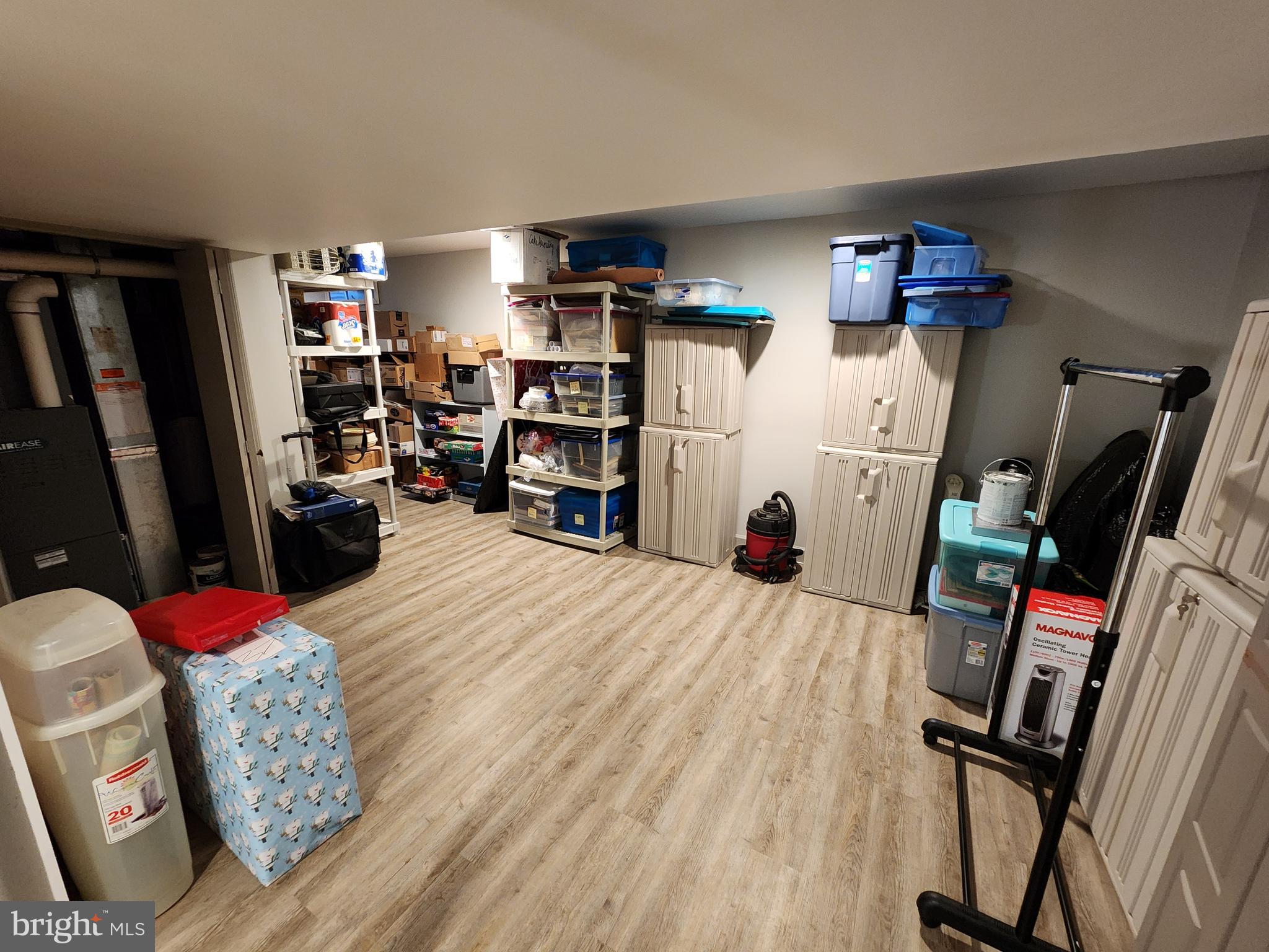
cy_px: 476
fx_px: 477
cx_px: 634
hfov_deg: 106.2
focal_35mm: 13
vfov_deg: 89.9
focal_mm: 2.2
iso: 640
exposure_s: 1/30
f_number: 2.2
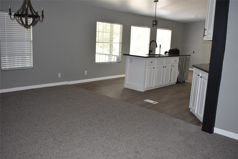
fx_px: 218
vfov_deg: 40.0
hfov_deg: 57.2
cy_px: 80
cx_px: 119
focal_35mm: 33
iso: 800
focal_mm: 22
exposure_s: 1/80
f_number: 4.5
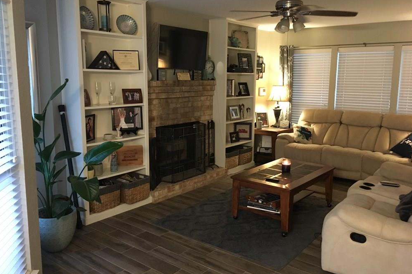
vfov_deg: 42.3
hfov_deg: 60.3
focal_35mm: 31
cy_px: 136
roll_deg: +0.3
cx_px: 201
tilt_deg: -8.7
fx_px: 355
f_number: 2.2
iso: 250
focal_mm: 4.15
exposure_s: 1/15
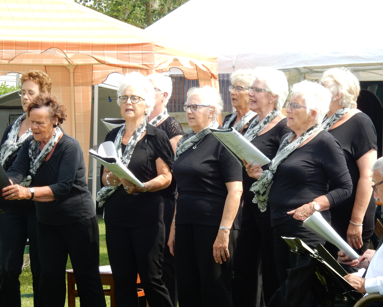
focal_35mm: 145
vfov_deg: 10.6
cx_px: 198
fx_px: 1644
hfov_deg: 13.3
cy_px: 153
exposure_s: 1/125
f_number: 6
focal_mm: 24.7
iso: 125
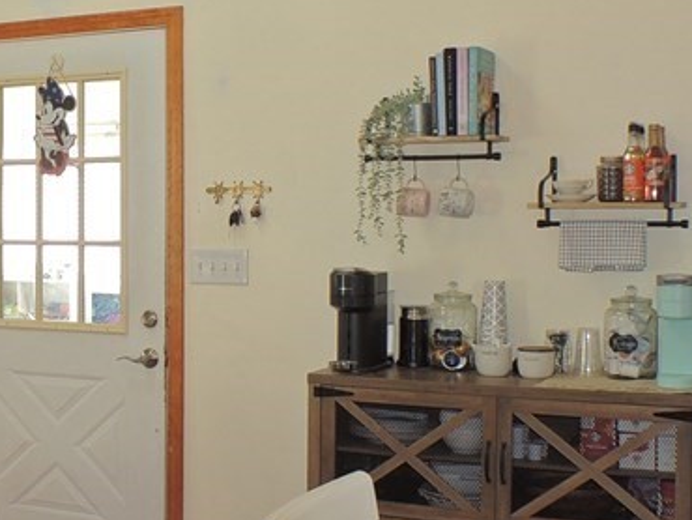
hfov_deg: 22.7
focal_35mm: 83
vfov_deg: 17.8
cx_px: 21
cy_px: 200
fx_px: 1660
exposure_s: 1/40
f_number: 3.1
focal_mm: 5.3
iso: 125
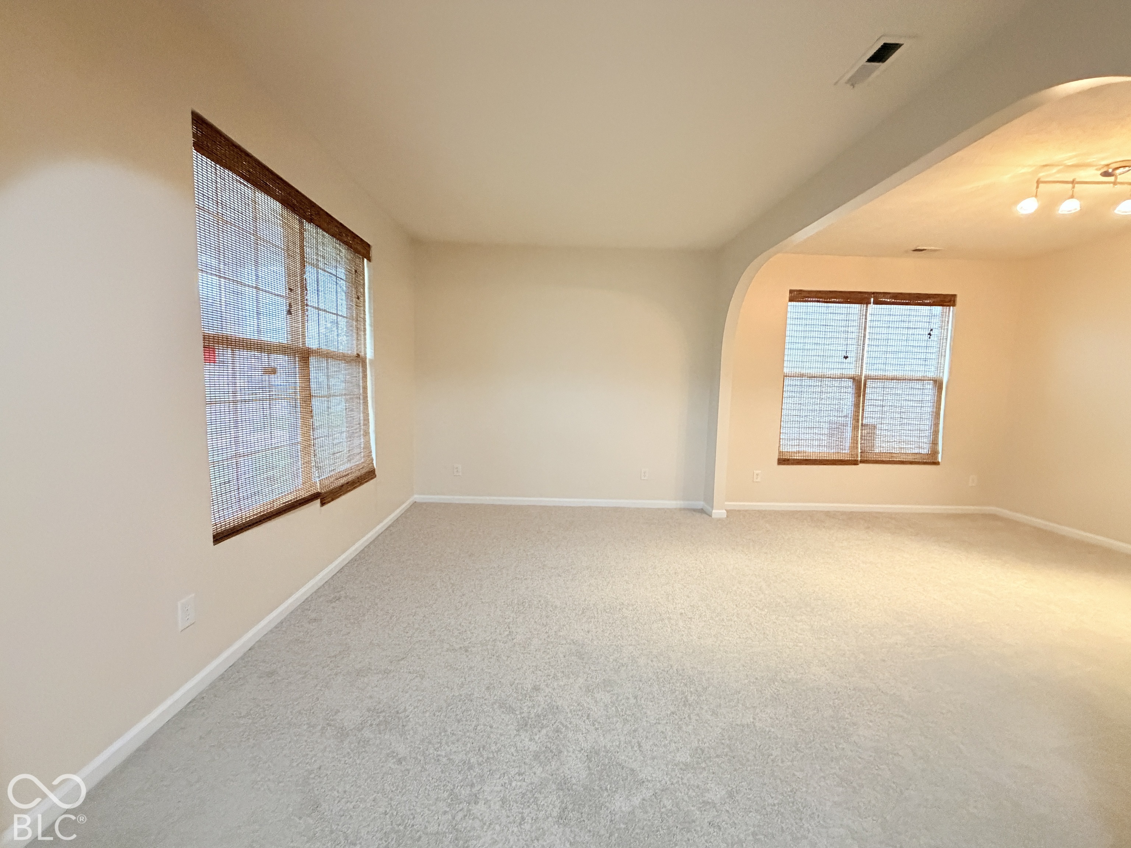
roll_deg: -1.2
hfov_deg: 102.1
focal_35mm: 14
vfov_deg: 85.7
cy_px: 424
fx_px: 457
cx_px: 566
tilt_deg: -5.3
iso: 800
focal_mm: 2.22
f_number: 2.2
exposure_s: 1/60
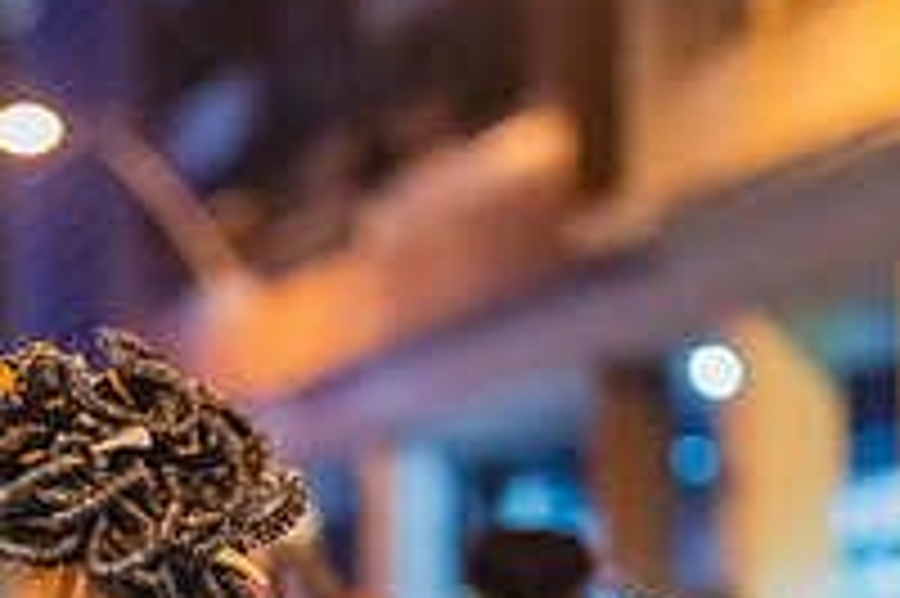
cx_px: 81
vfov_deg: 9.3
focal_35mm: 145
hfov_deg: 14.0
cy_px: 807
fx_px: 3622
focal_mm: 50
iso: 6400
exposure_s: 1/320
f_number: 1.2
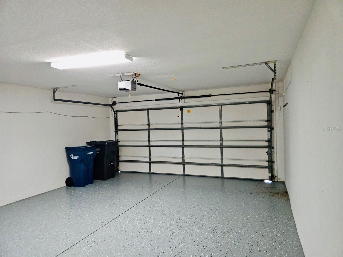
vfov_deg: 58.9
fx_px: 228
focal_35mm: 23
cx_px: 172
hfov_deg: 73.9
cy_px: 128
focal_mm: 5.4
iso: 503
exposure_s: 1/60.2
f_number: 1.8
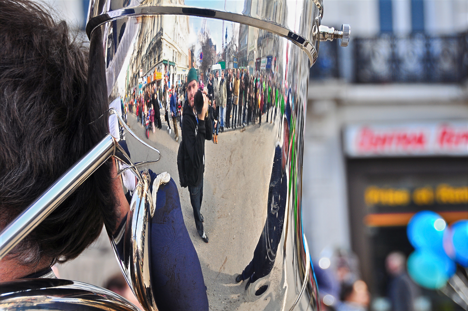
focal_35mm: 82
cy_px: 156
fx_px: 1071
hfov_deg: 24.6
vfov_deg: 16.5
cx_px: 234
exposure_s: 1/200
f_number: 6.3
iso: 160
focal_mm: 55
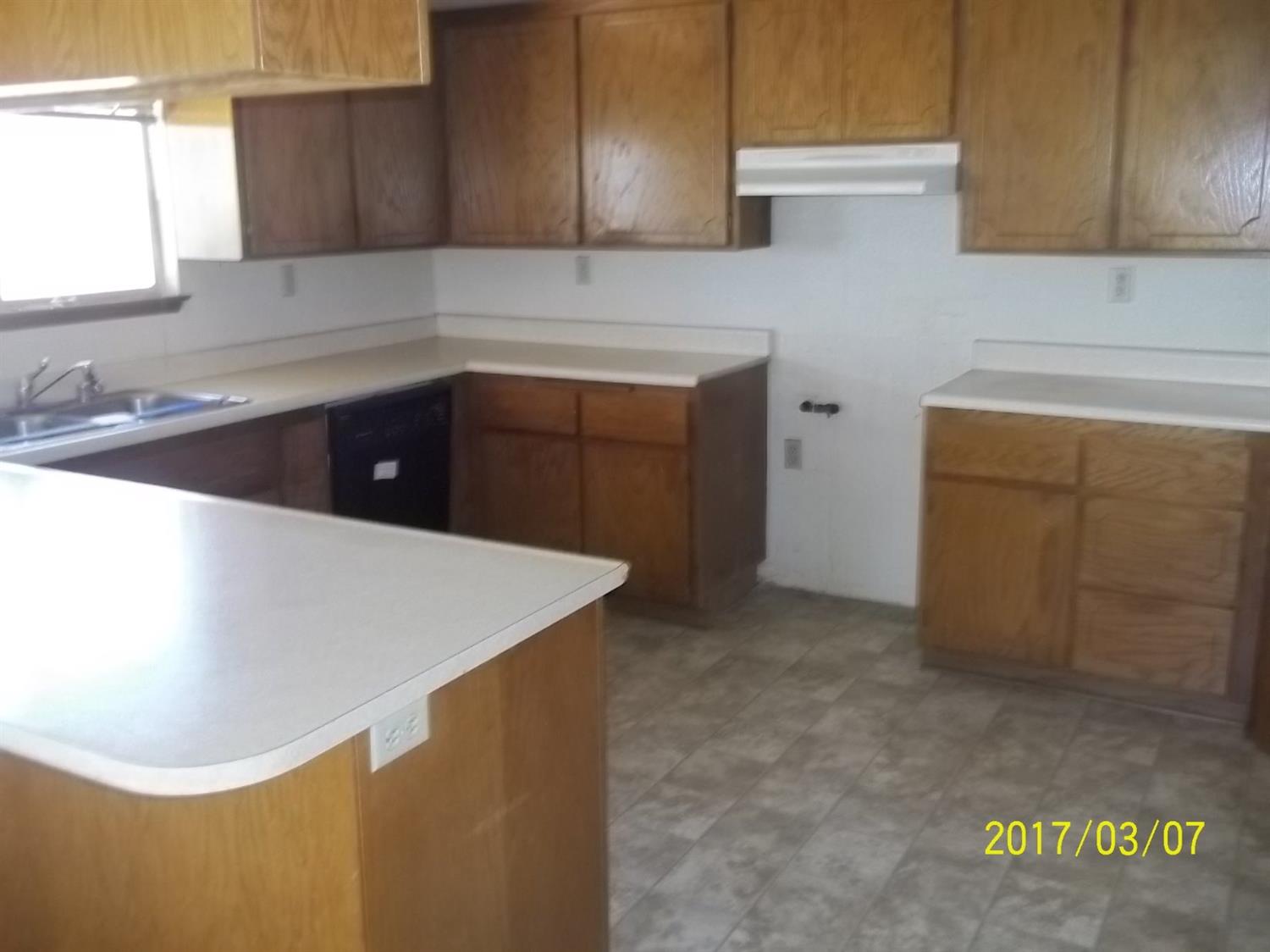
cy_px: 476
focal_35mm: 32
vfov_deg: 44.1
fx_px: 1174
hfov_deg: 56.8
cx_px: 635
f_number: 2.9
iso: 250
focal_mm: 5.7
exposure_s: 1/30
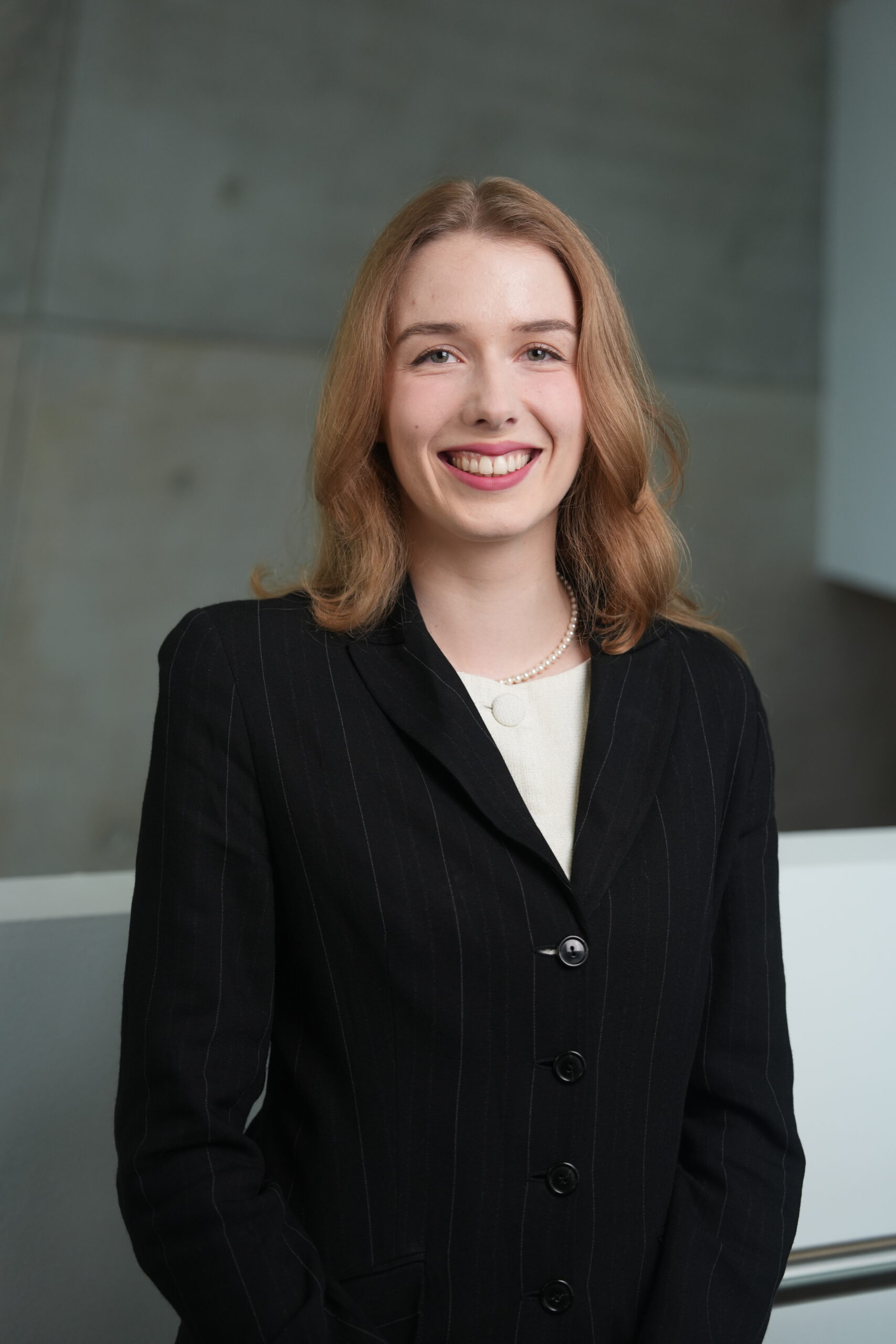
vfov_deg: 36.2
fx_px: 2053
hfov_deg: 24.6
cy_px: 672
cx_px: 448
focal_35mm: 55
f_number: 2.8
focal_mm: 55
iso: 800
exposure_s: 1/100
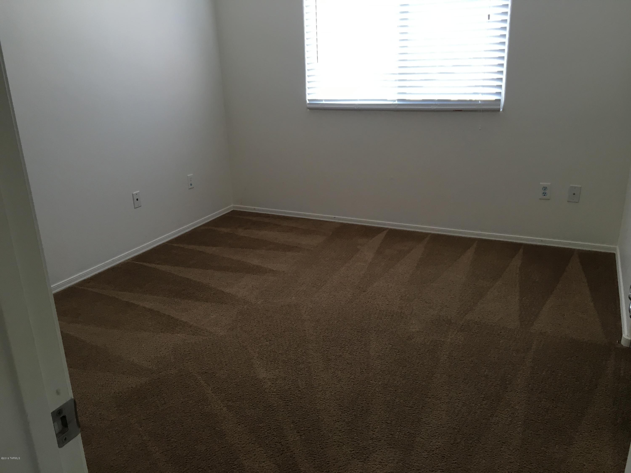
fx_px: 529
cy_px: 236
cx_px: 316
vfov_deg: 48.2
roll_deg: +3.0
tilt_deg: -18.6
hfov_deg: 61.7
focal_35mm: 29
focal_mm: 4.15
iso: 50
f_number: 2.2
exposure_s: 1/30
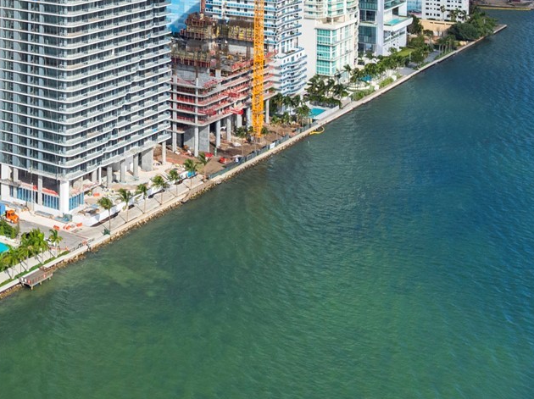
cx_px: -53
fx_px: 940
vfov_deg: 22.0
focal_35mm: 61
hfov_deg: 28.8
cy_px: -95
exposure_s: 1/240
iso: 130
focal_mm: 12.29
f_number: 2.8
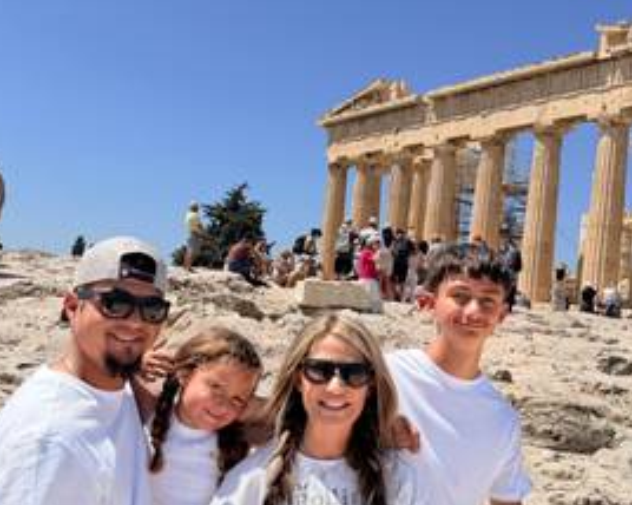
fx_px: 785
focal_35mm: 42
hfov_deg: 43.8
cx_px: 304
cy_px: 269
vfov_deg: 35.6
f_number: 1.78
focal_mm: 6.76
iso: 80
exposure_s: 1/10309
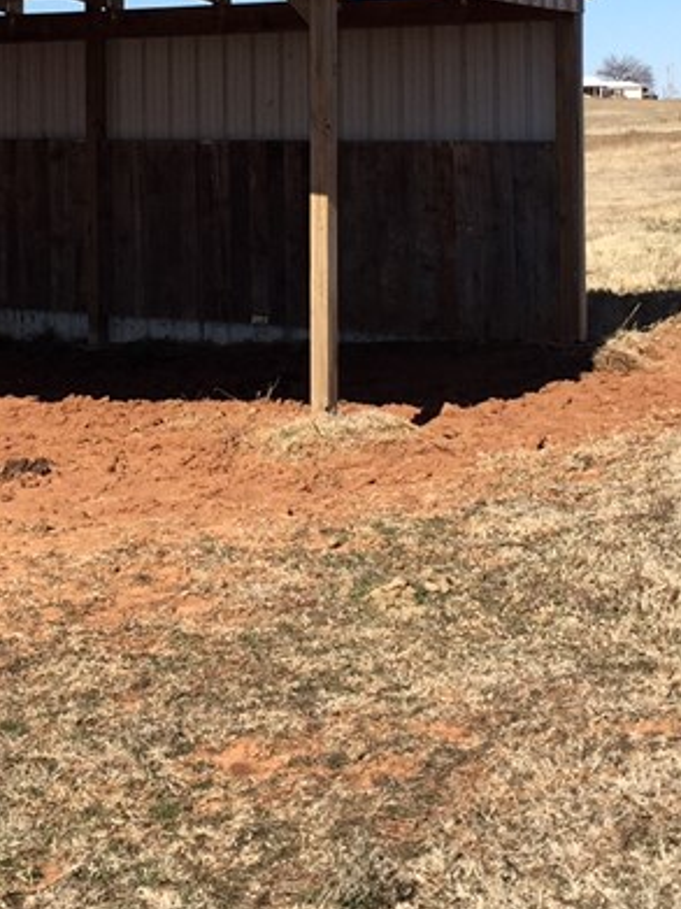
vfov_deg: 25.1
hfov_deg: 19.4
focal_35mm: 76
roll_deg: -0.1
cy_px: 156
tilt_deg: -1.4
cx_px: 295
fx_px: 1995
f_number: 2.2
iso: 32
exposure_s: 1/2083
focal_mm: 4.15
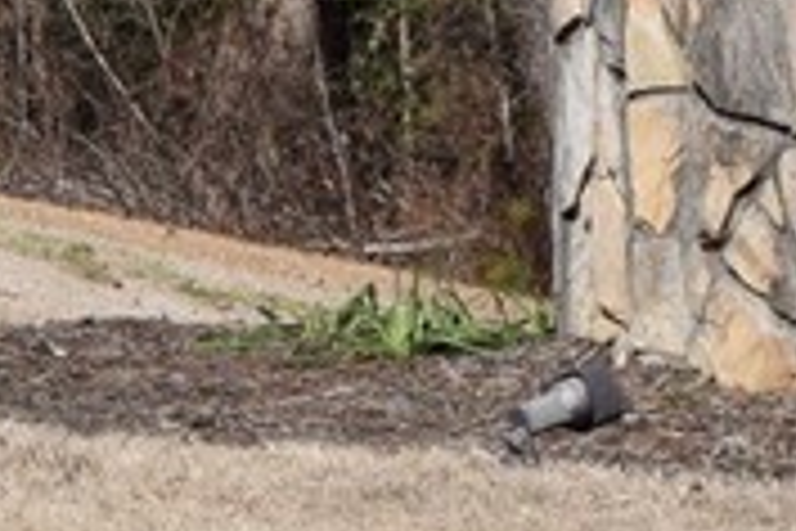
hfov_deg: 4.1
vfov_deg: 2.7
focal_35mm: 506
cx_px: 1156
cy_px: 238
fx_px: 11189
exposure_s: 1/640
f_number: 13
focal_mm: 55
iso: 400
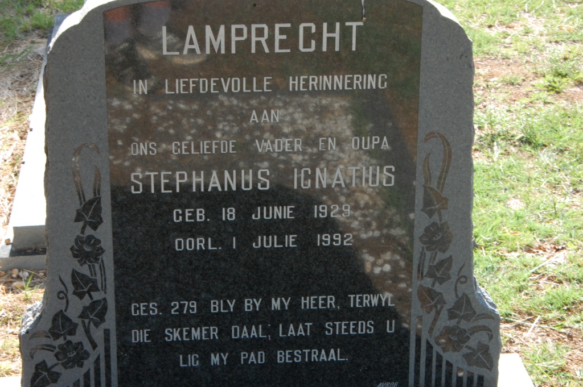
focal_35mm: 98
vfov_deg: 14.0
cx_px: 292
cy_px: 194
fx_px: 1578
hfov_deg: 20.9
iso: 640
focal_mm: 65
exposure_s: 1/30
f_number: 22
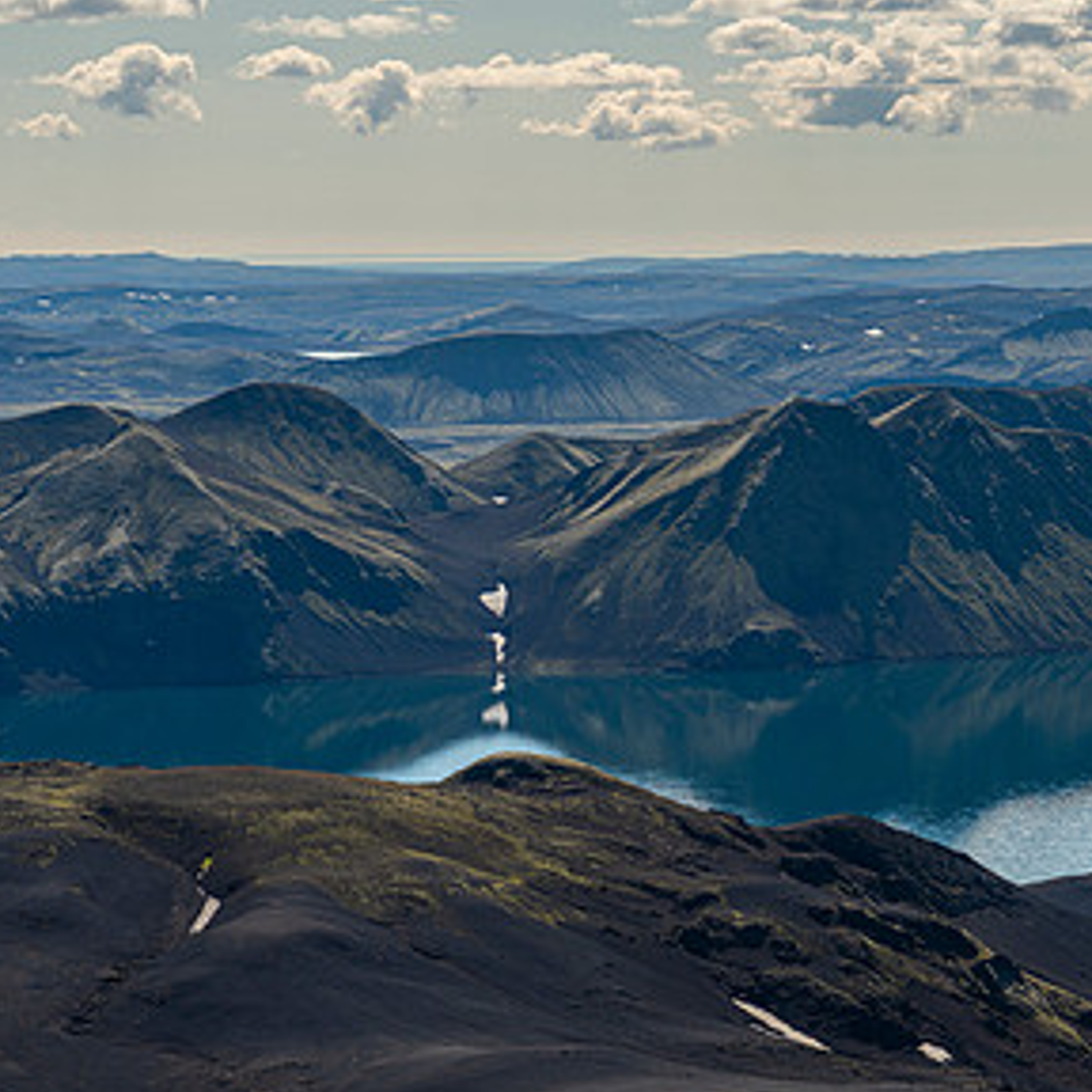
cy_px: 609
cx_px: 815
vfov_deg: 9.7
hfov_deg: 9.6
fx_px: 6460
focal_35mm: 181
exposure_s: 1/320
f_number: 7.1
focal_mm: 105
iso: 100
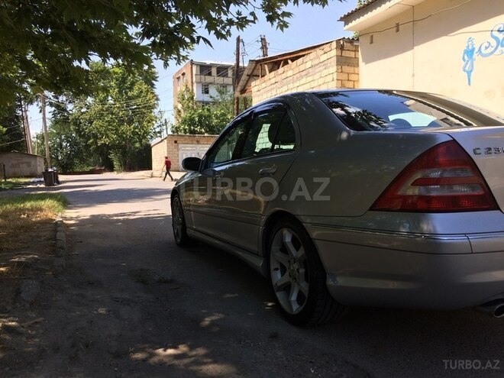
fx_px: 422
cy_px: 189
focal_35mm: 29
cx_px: 252
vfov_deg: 48.2
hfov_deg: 61.7
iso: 32
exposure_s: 1/977
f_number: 2.2
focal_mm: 4.15
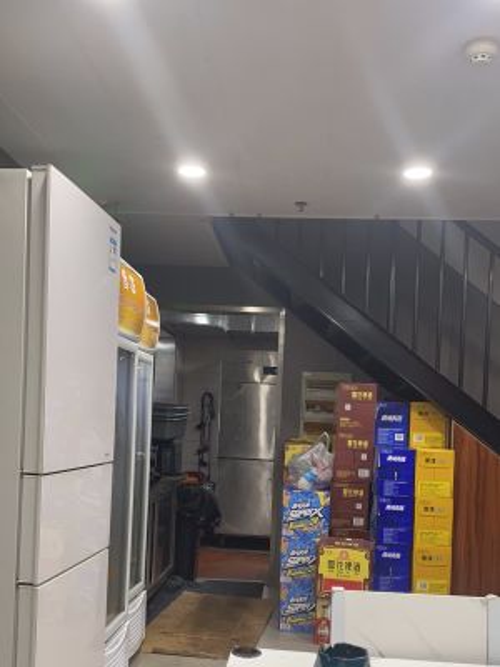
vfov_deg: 32.7
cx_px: 250
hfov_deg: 24.8
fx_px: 1136
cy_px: 334
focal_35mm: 59
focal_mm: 4.2
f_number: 1.6
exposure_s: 1/50
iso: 64
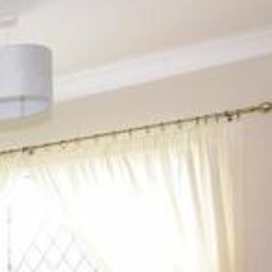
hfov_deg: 18.5
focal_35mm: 57
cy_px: 277
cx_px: -281
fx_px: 507
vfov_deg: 28.1
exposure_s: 1/13
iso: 400
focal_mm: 10
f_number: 5.6
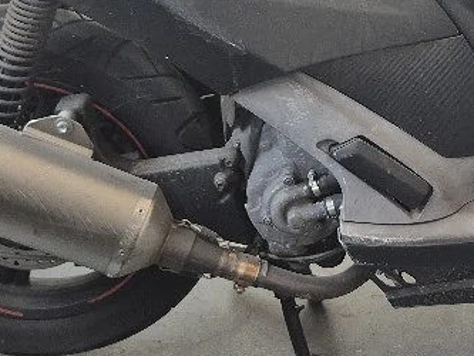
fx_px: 945
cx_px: 409
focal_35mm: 69
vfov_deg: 21.2
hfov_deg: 27.3
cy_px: 95
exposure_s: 1/100
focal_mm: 5.4
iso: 250
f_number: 1.8
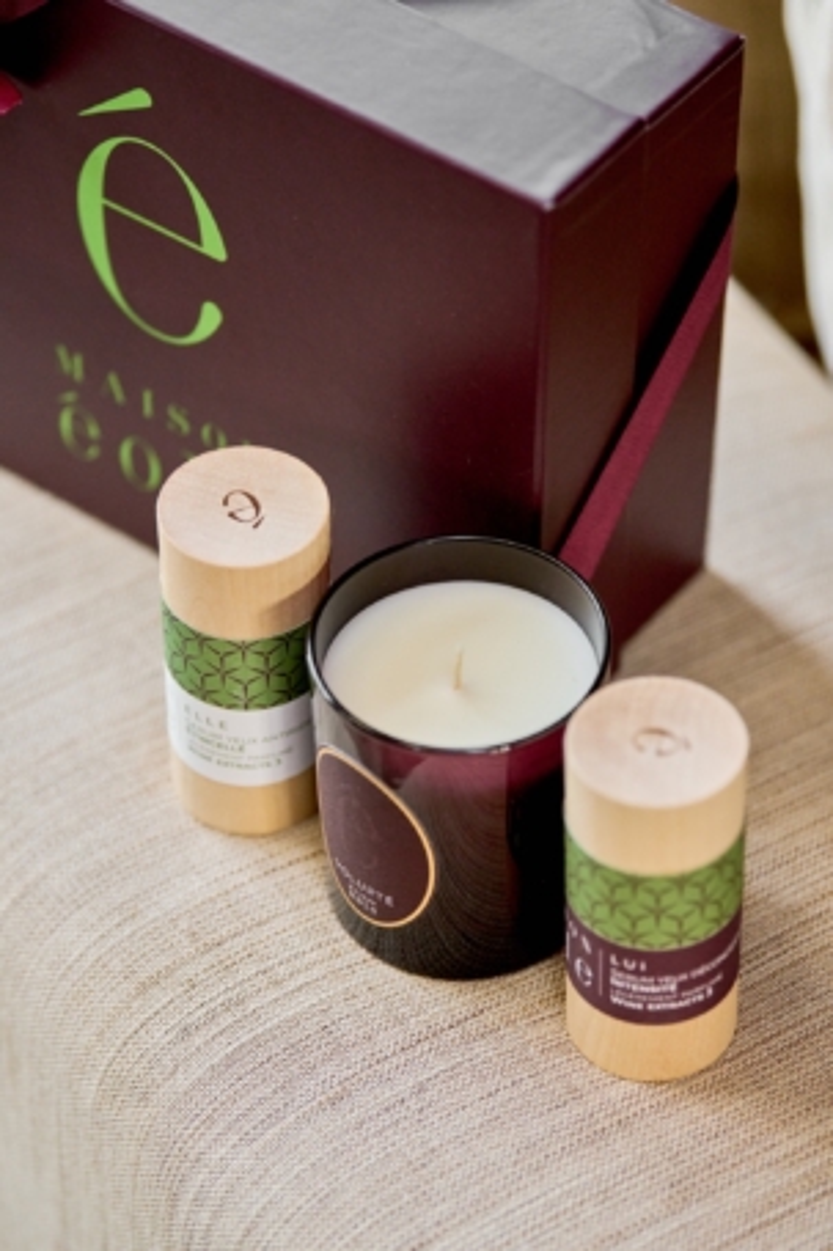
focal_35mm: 120
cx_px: 416
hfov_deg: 11.4
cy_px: 626
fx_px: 4168
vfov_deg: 17.1
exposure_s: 1/400
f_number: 2.8
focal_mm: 120
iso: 1250
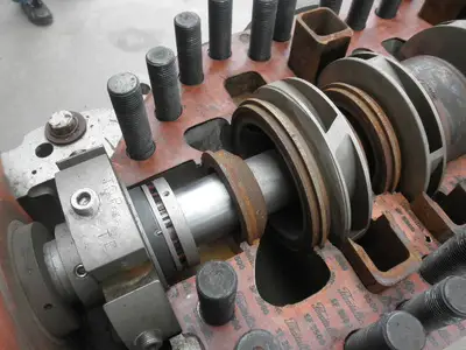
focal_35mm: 28
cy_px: 175
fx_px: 377
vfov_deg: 49.7
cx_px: 233
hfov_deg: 63.4
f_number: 3
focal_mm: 5
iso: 64
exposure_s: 1/125
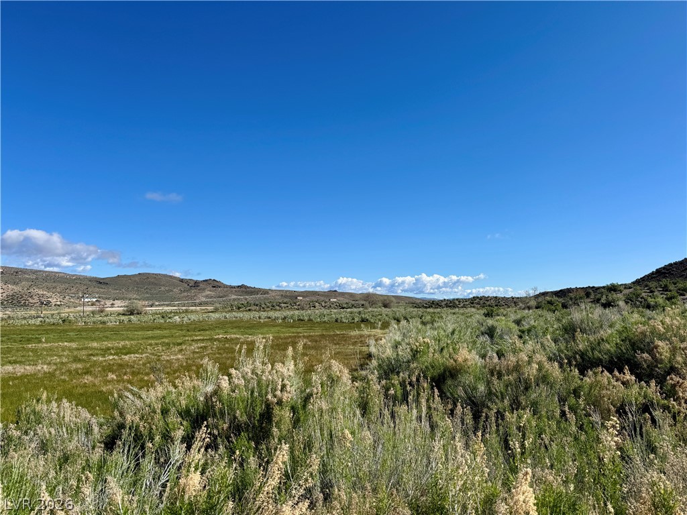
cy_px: 258
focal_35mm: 24
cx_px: 344
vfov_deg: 56.8
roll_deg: -2.8
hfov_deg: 71.6
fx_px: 476
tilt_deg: +3.1
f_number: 1.78
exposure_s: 1/5814
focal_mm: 6.76
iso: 80
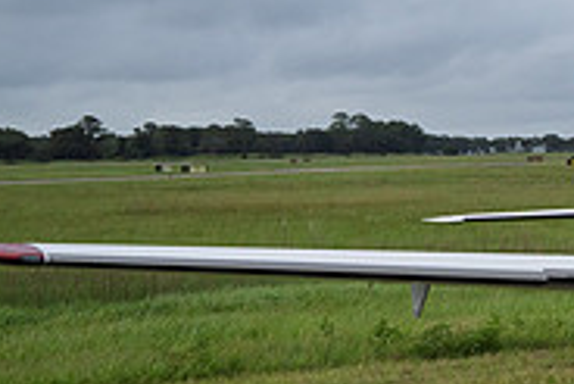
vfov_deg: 13.5
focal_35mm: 101
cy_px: 289
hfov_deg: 18.4
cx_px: 805
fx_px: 1612
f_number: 9
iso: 1600
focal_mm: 32
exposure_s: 1/500
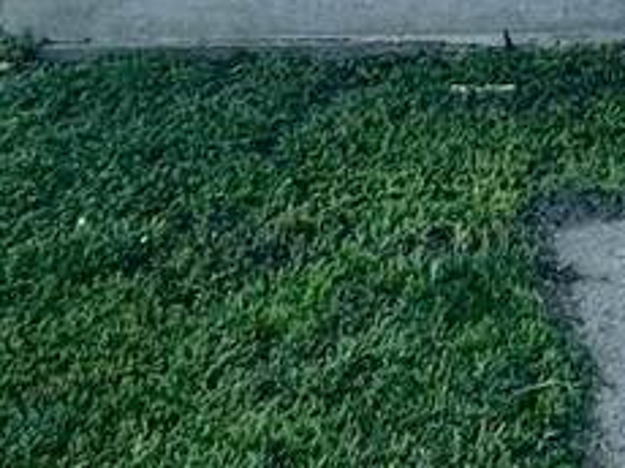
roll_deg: +1.3
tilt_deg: +4.1
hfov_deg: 19.6
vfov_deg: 12.1
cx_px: 1079
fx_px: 1407
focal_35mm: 78
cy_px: -833
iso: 40
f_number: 2.2
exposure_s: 1/306
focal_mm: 2.22
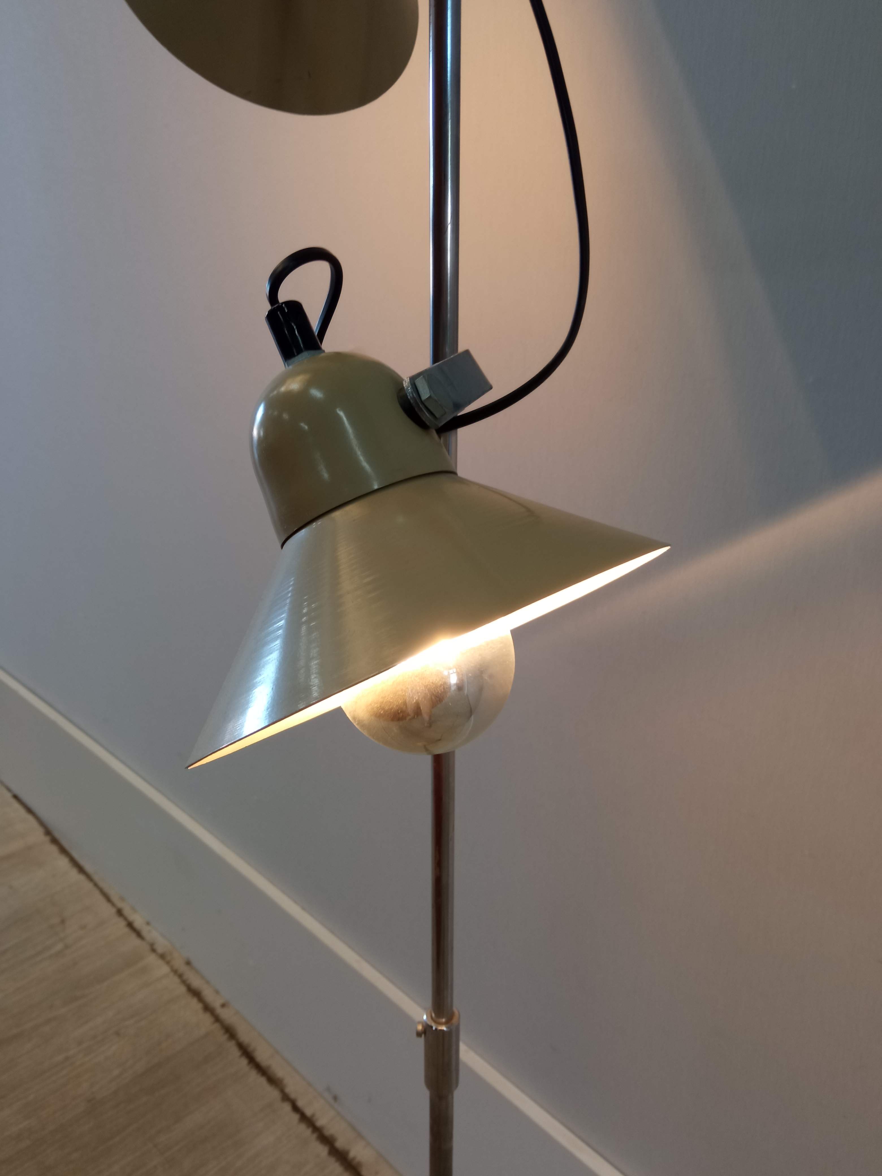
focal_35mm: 27
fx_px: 917
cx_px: 441
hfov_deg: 51.4
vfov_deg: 65.3
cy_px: 588
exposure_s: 1/33.3
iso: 118
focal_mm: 3.79
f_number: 2.2
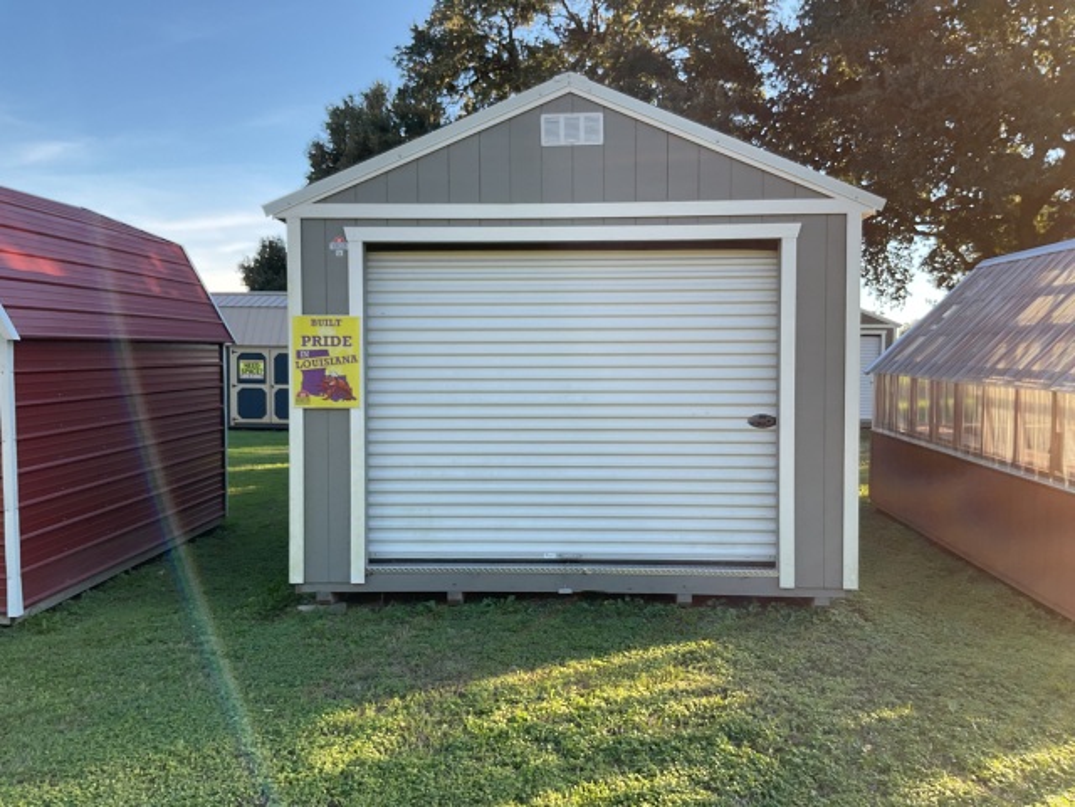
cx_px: 538
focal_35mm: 29
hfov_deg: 61.7
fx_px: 901
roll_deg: -0.2
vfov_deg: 48.2
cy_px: 404
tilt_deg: -3.3
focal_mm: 3
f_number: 1.8
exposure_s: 1/237
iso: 16
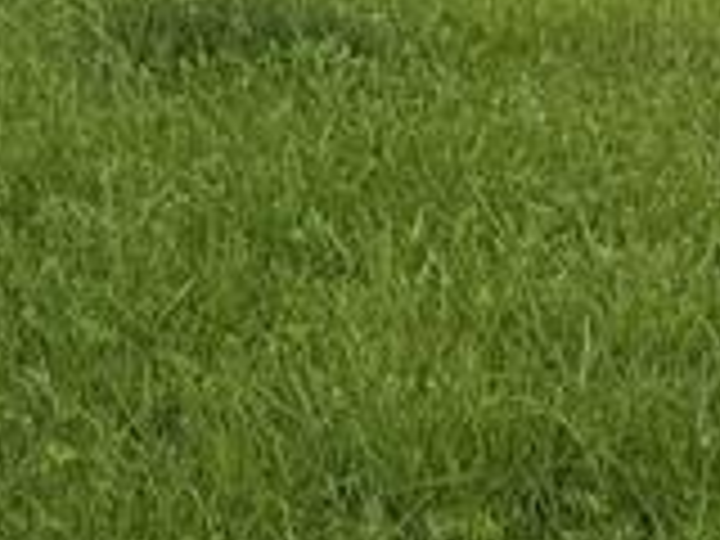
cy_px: -873
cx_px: -608
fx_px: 3203
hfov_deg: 11.8
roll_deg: -0.1
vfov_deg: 8.6
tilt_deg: +1.5
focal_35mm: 154
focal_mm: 6.76
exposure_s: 1/355
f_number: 1.78
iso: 80
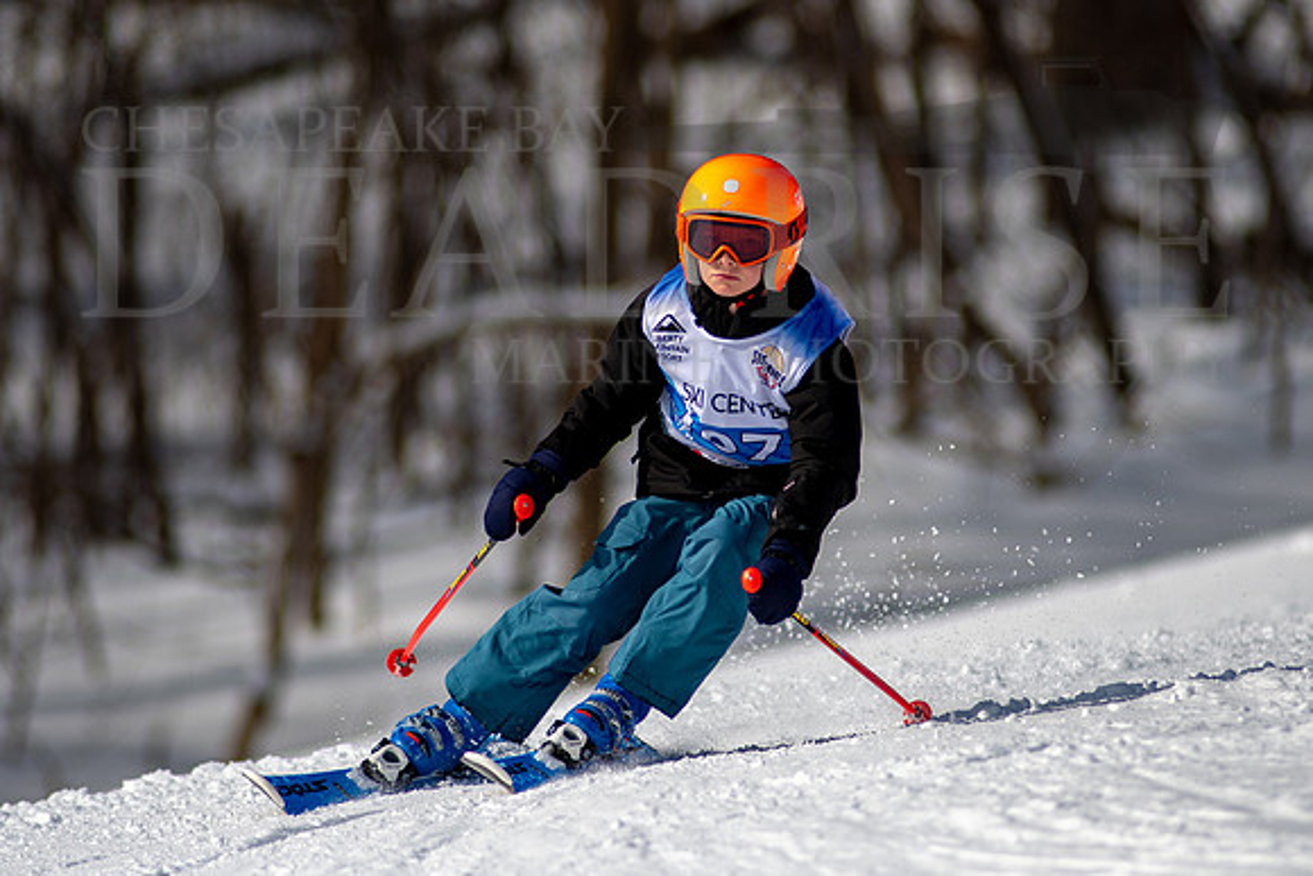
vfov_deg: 2.8
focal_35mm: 495
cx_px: 722
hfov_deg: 4.2
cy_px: 394
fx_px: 18065
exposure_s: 1/6400
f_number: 2.8
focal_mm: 300
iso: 100
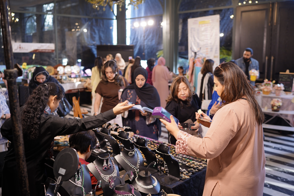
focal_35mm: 35
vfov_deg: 37.9
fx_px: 286
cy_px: 98
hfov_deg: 54.4
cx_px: 147
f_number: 2.2
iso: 320
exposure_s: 1/100
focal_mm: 35
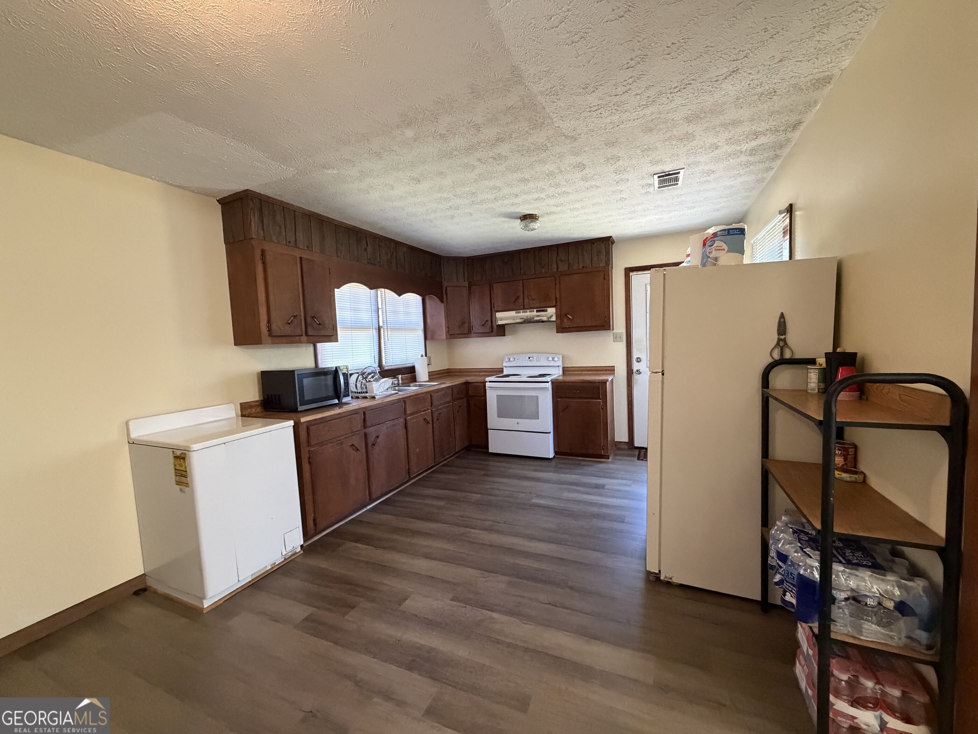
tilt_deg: -3.9
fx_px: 396
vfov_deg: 85.7
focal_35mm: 14
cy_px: 367
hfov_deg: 102.1
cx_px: 489
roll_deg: +2.9
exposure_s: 1/60
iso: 800
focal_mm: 2.22
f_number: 2.2
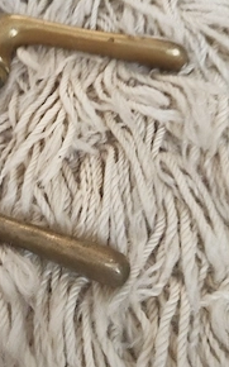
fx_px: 380
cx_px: 65
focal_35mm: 38
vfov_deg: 51.0
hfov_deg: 33.1
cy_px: 134
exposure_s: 1/33.3
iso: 5278
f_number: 1.9
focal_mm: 4.95
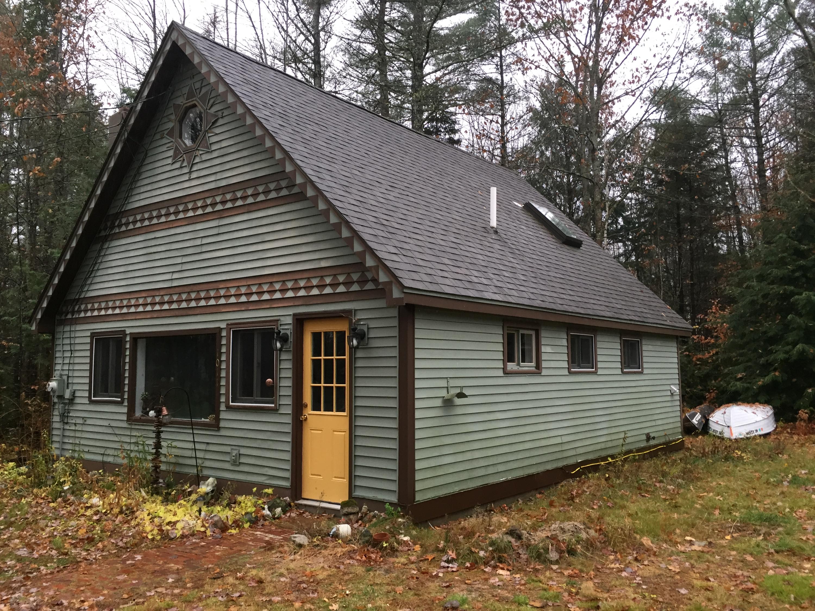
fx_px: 683
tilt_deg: +5.7
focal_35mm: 29
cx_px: 408
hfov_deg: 61.7
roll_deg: +0.4
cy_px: 306
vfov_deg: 48.2
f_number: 2.2
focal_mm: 4.15
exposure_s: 1/30
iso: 32
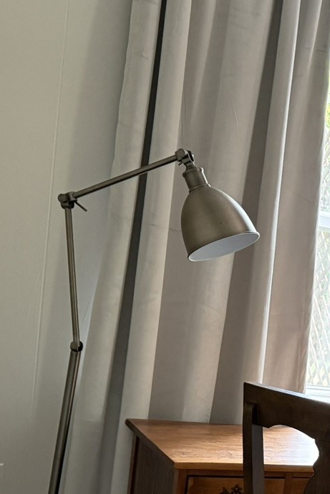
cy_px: 458
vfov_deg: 26.3
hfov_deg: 16.1
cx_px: 560
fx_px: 1017
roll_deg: -9.2
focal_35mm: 74
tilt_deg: -8.9
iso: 320
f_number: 1.78
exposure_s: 1/60
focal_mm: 6.76
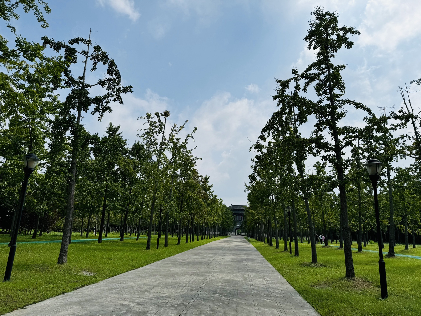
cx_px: 210
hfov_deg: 71.6
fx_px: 292
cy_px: 158
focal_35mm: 24
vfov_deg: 56.9
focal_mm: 6.76
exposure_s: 1/10417
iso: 80
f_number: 1.78
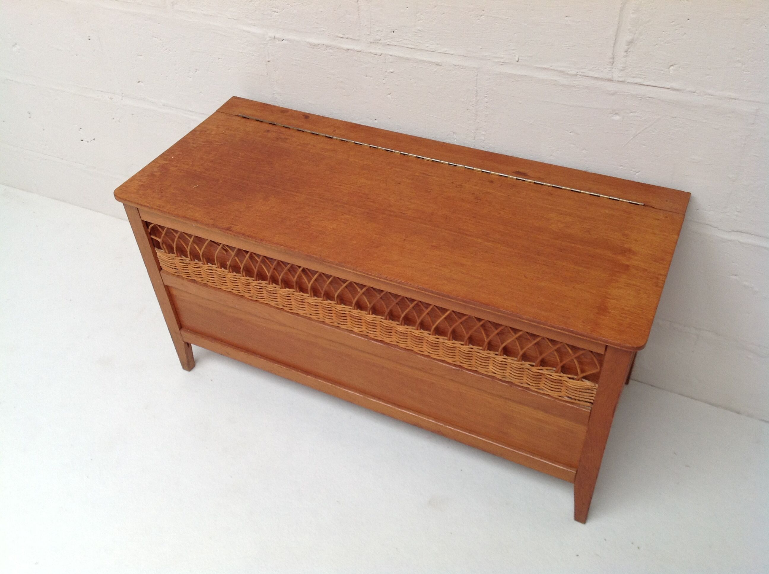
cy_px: 287
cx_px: 384
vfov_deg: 40.6
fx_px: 776
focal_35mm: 35
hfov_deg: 52.7
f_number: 2.4
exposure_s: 1/40
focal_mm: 4.28
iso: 80
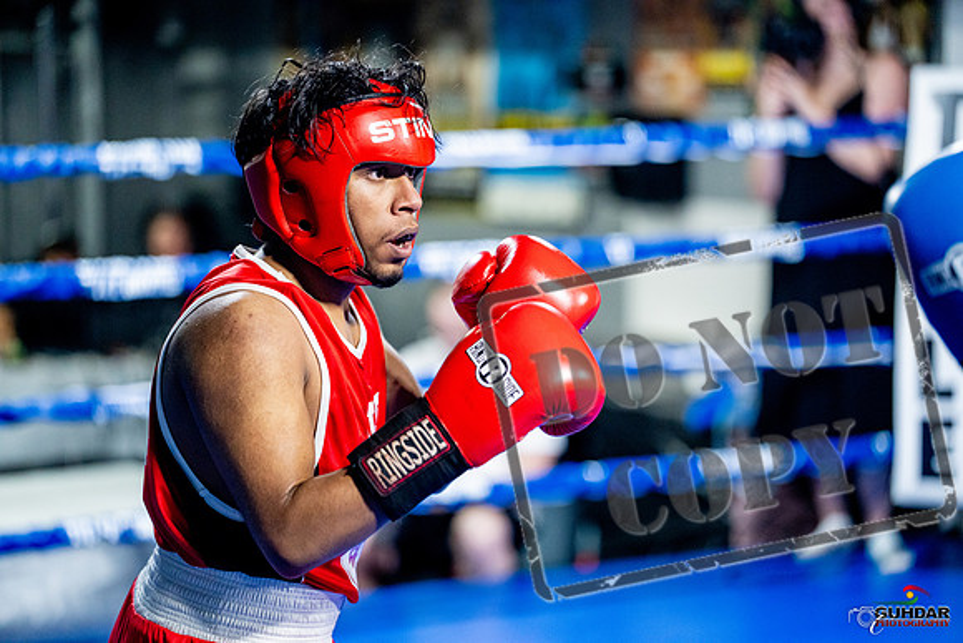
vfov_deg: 13.7
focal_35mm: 100
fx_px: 2676
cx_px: 482
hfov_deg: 20.4
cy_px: 322
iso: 5000
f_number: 2
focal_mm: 100
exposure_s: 1/800
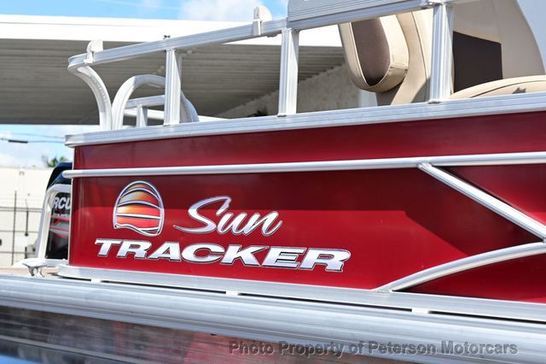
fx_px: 1137
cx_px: 273
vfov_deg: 18.2
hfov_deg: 27.0
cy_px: 182
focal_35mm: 75
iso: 100
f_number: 7.1
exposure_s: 1/200
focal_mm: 50
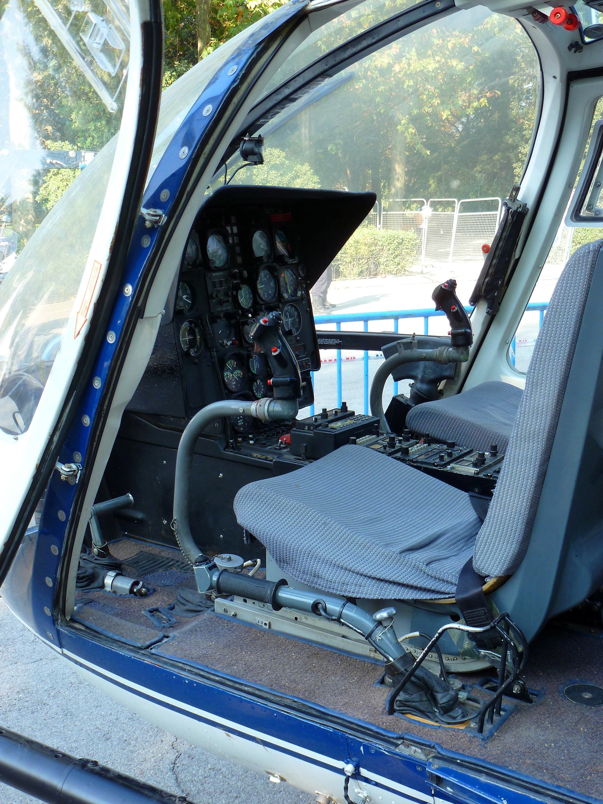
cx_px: 302
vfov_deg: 42.1
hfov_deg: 32.2
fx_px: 1045
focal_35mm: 45
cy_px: 402
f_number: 4
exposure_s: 1/60
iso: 100
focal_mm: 8
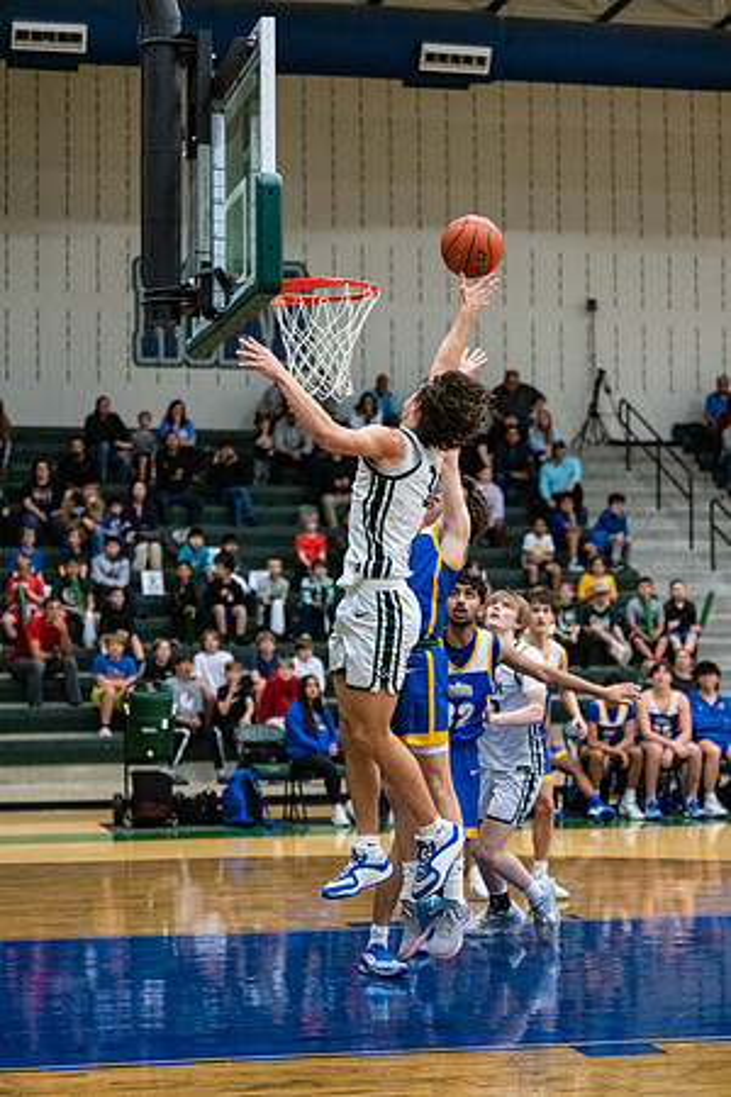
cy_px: 548
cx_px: 366
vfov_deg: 28.8
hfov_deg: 19.5
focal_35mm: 70
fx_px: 2132
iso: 4000
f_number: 2.8
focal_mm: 70
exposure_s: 1/1000
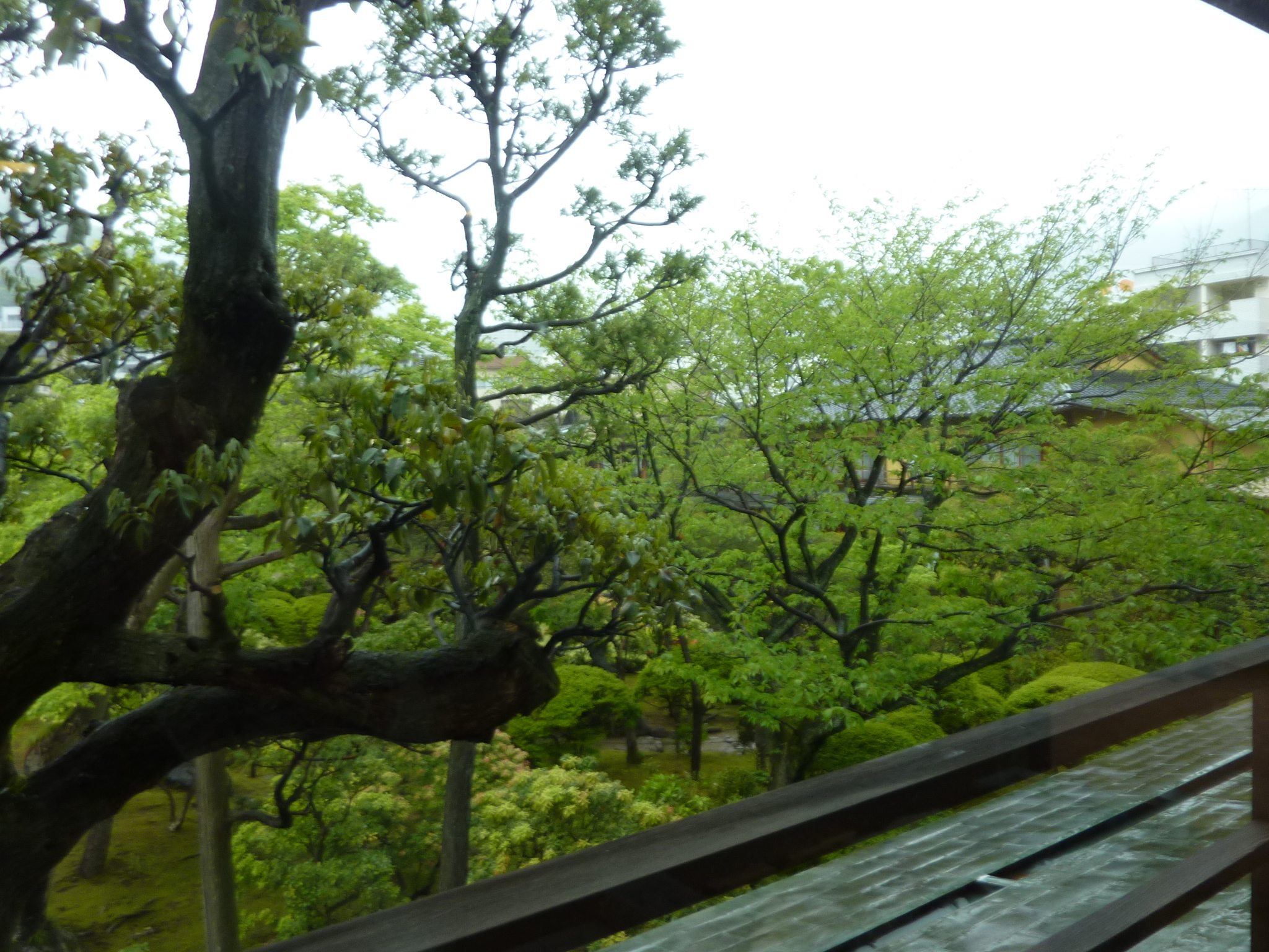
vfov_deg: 54.9
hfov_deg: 69.4
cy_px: 476
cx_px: 634
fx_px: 916
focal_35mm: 25
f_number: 3.3
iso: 80
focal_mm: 4.1
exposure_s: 1/50
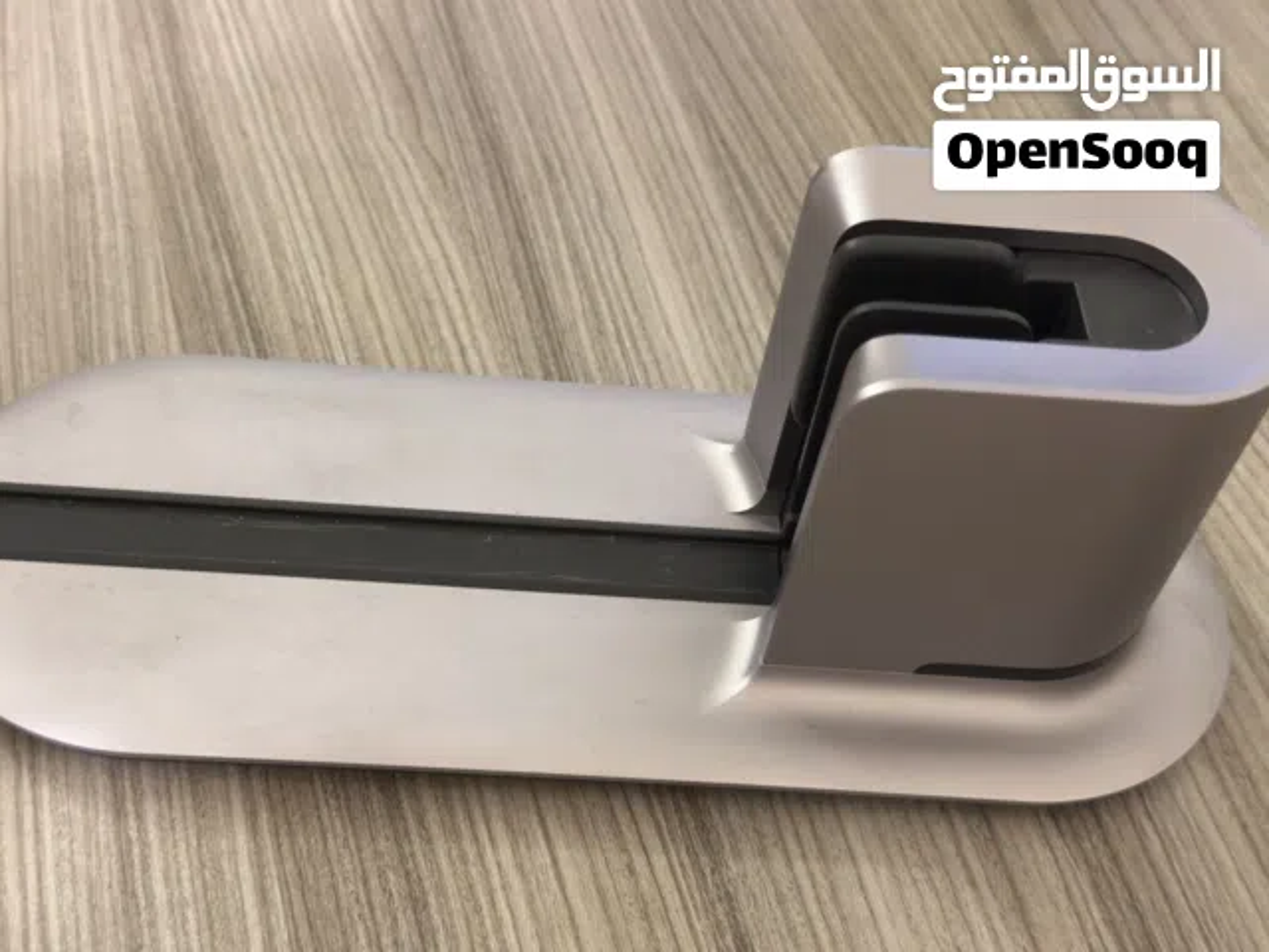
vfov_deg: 40.7
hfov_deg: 52.6
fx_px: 1283
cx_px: 634
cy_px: 476
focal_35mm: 35
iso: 640
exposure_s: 1/20
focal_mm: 6.76
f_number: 1.78
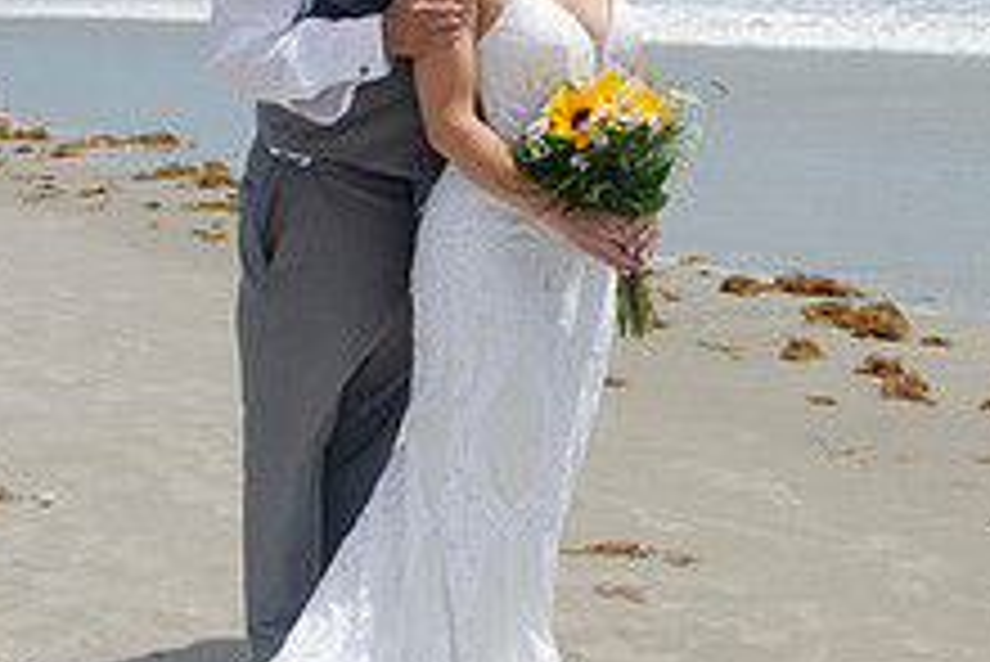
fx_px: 2174
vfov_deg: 17.2
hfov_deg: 25.4
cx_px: 742
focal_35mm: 79
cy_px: 180
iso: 100
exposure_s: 1/250
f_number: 11
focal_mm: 20
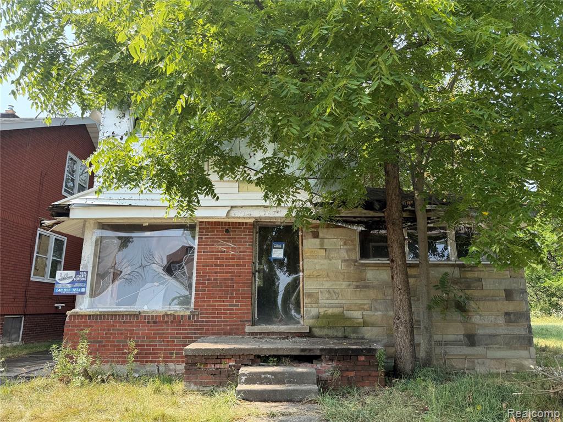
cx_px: 282
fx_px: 390
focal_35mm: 24
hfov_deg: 71.6
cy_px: 211
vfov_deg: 56.8
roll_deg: +0.2
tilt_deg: +12.9
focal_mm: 6.76
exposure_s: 1/1174
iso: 100
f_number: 1.78
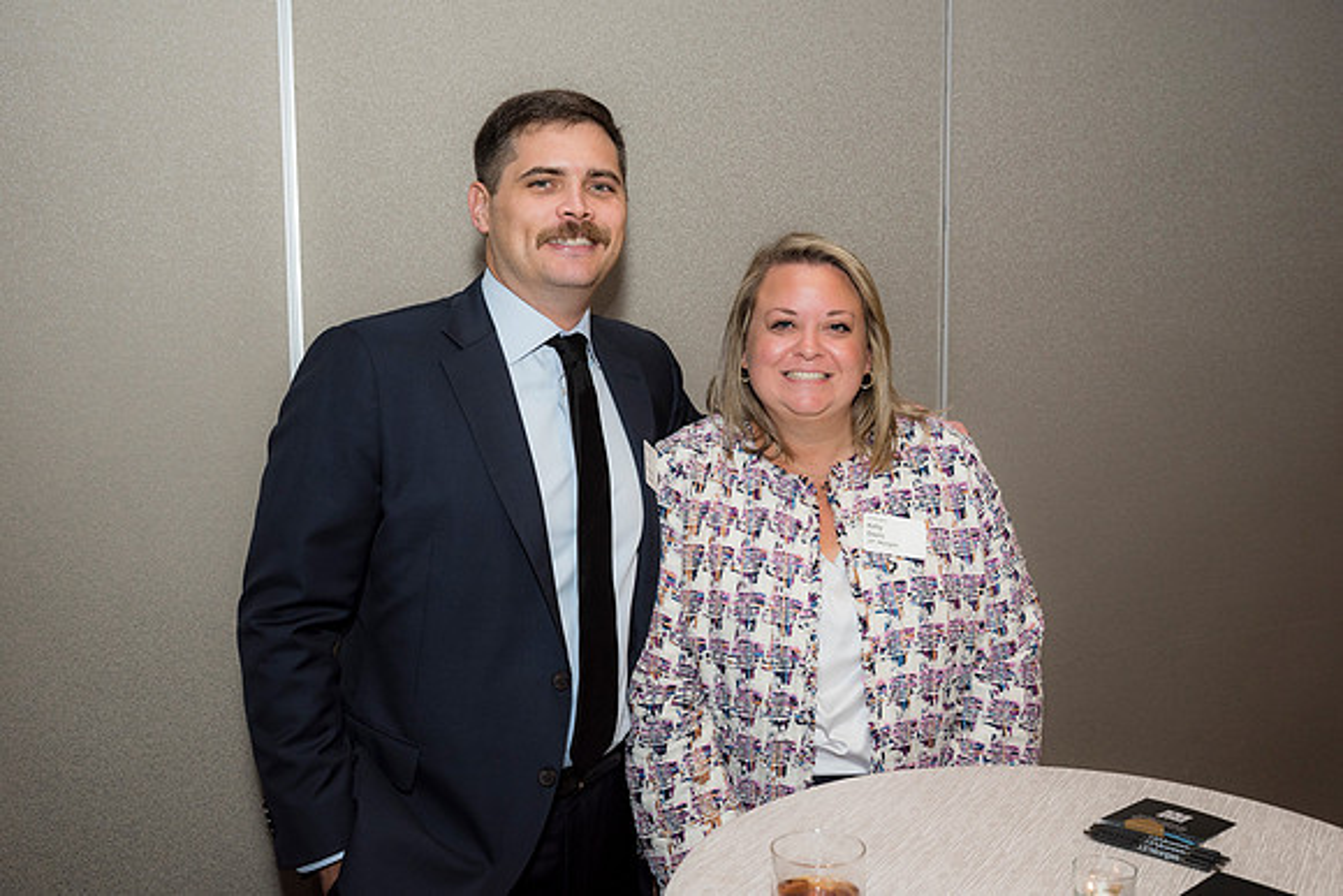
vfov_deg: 37.9
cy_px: 448
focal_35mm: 35
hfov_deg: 54.4
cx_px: 672
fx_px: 1306
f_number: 5.6
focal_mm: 35
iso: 800
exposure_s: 1/125
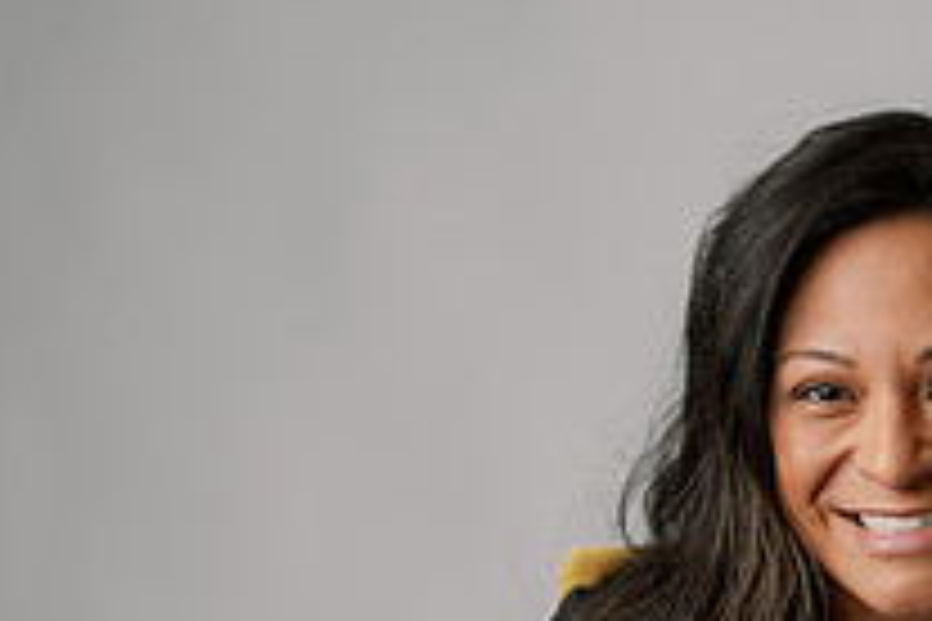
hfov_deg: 14.4
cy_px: 855
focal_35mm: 140
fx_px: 3624
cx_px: 941
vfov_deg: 9.6
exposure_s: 1/200
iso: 100
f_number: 5
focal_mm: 50
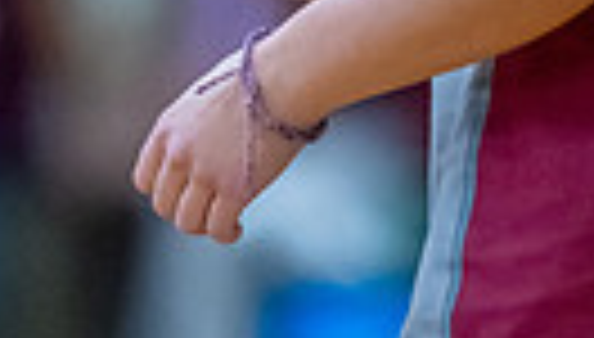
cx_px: 170
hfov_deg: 2.0
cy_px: -640
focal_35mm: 1067
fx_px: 16847
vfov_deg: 1.1
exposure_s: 1/1600
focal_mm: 200
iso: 3200
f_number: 2
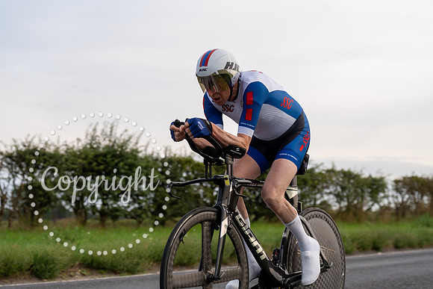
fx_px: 842
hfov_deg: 28.8
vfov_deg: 19.5
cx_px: 216
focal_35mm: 70
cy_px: 144
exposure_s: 1/1000
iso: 160
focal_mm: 70
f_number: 4
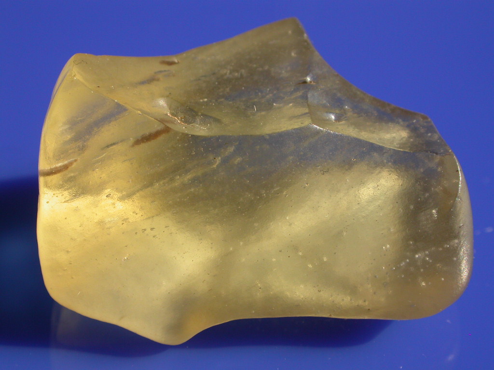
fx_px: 1470
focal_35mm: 103
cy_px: 185
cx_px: 247
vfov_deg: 14.4
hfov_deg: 19.1
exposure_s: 1/308
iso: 100
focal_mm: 21.3
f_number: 5.7
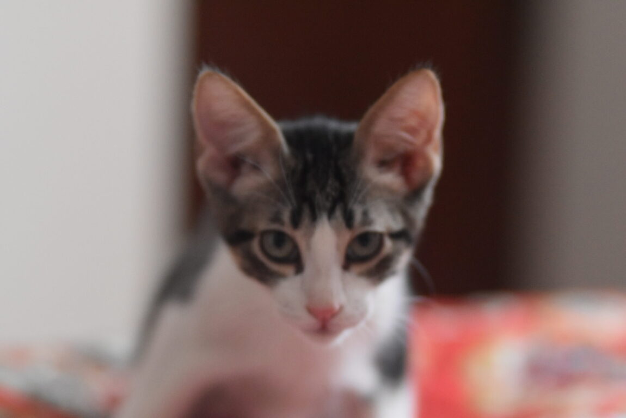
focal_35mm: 128
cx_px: 313
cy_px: 209
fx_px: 2217
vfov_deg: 10.8
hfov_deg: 16.1
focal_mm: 85
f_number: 2
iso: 3200
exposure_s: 1/200
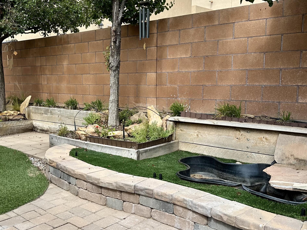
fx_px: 337
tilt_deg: -7.7
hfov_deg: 48.4
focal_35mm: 38
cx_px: 109
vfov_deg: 37.7
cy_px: 122
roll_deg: +0.6
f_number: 1.78
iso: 80
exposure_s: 1/1812
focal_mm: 6.86
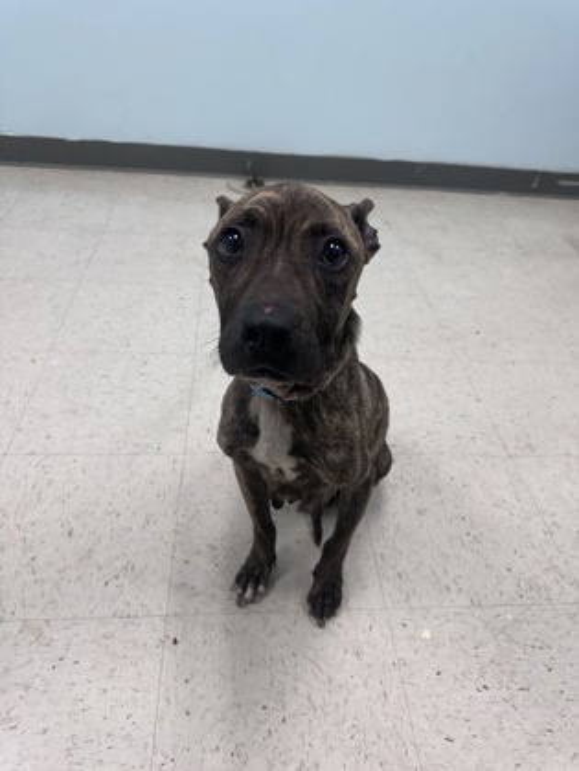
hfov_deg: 56.8
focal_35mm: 24
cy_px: 386
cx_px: 290
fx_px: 535
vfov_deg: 71.6
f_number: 1.78
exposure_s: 1/120
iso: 160
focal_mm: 6.86
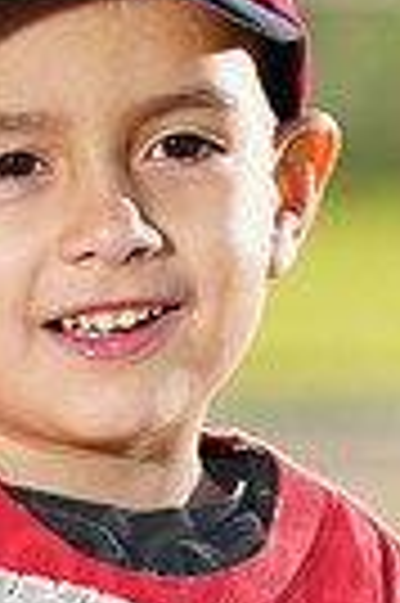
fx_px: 12866
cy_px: 522
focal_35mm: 770
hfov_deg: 1.8
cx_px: 142
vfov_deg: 2.7
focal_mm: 178
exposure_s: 1/250
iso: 100
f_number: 5
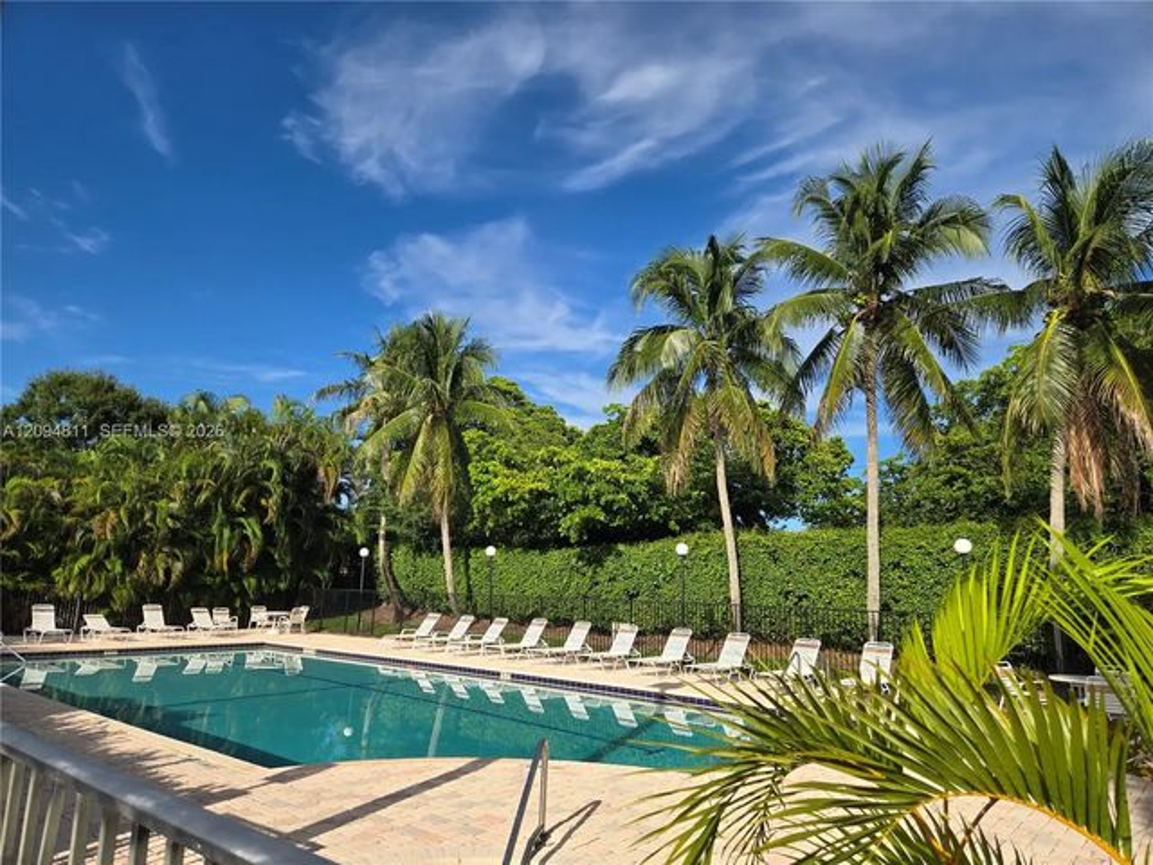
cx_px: 576
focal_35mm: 23
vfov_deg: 58.9
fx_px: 766
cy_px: 432
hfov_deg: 73.9
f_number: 1.8
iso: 25
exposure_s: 1/2308
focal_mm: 5.4
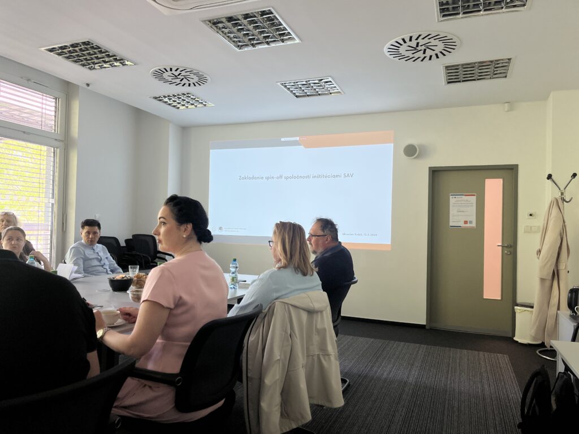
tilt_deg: +0.2
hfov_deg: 67.3
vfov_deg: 53.1
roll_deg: -1.8
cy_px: 217
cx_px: 290
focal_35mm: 26
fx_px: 435
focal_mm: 5.1
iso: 64
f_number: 1.6
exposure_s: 1/60
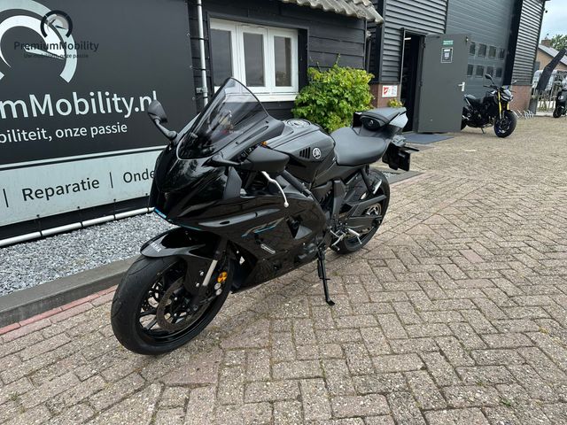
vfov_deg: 56.8
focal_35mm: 24
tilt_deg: -17.1
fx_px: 393
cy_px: 212
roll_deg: +0.7
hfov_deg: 71.6
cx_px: 284
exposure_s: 1/1009
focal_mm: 6.86
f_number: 1.78
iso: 80
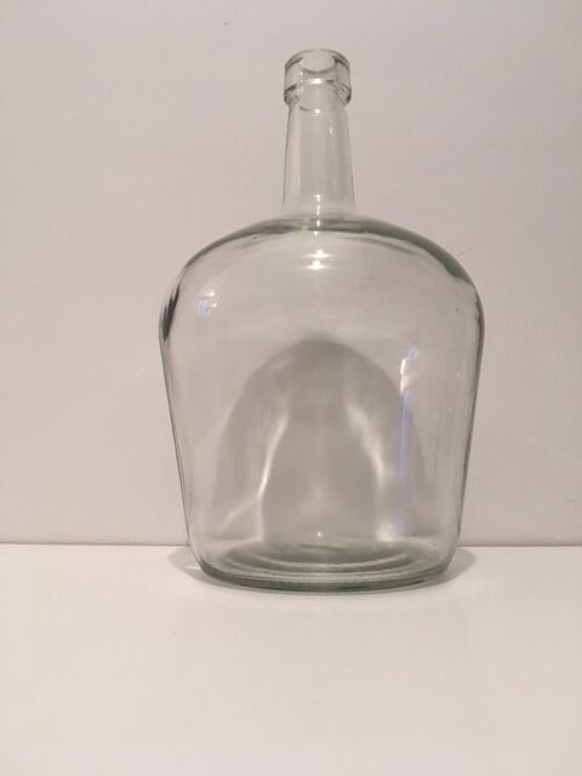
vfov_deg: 61.7
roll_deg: +0.4
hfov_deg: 48.2
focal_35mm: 29
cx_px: 291
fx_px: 650
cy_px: 388
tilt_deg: +7.0
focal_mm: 4.15
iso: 125
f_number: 2.2
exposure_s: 1/33
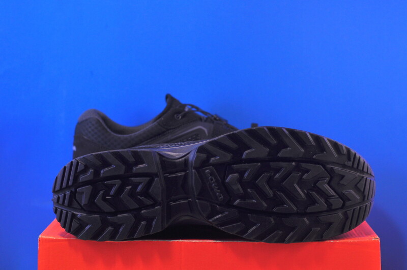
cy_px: 135
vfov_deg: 18.1
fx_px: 847
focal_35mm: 75
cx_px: 204
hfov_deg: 27.0
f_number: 3.2
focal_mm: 50
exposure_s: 1/250
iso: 250
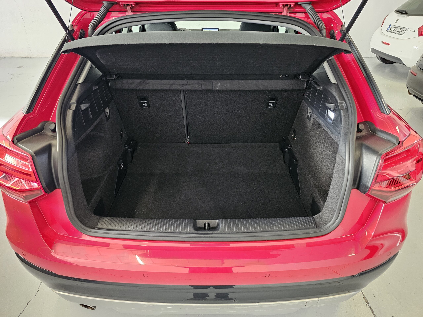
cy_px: 158
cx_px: 212
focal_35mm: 23
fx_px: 281
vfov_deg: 58.9
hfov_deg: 73.9
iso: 640
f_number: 1.7
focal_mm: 6.3
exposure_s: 1/33.3
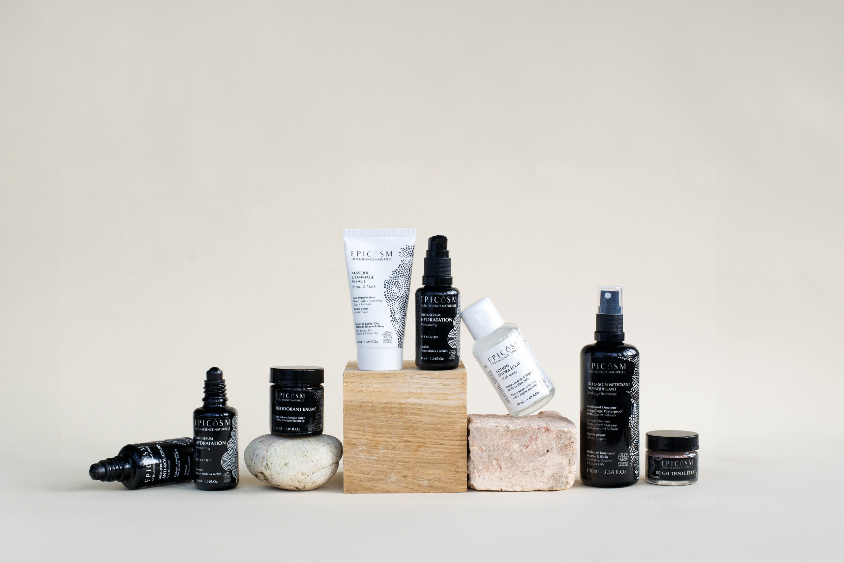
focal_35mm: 50
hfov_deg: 39.6
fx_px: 1172
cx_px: 422
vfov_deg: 27.0
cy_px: 282
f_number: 6.3
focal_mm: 50
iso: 800
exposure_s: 1/160
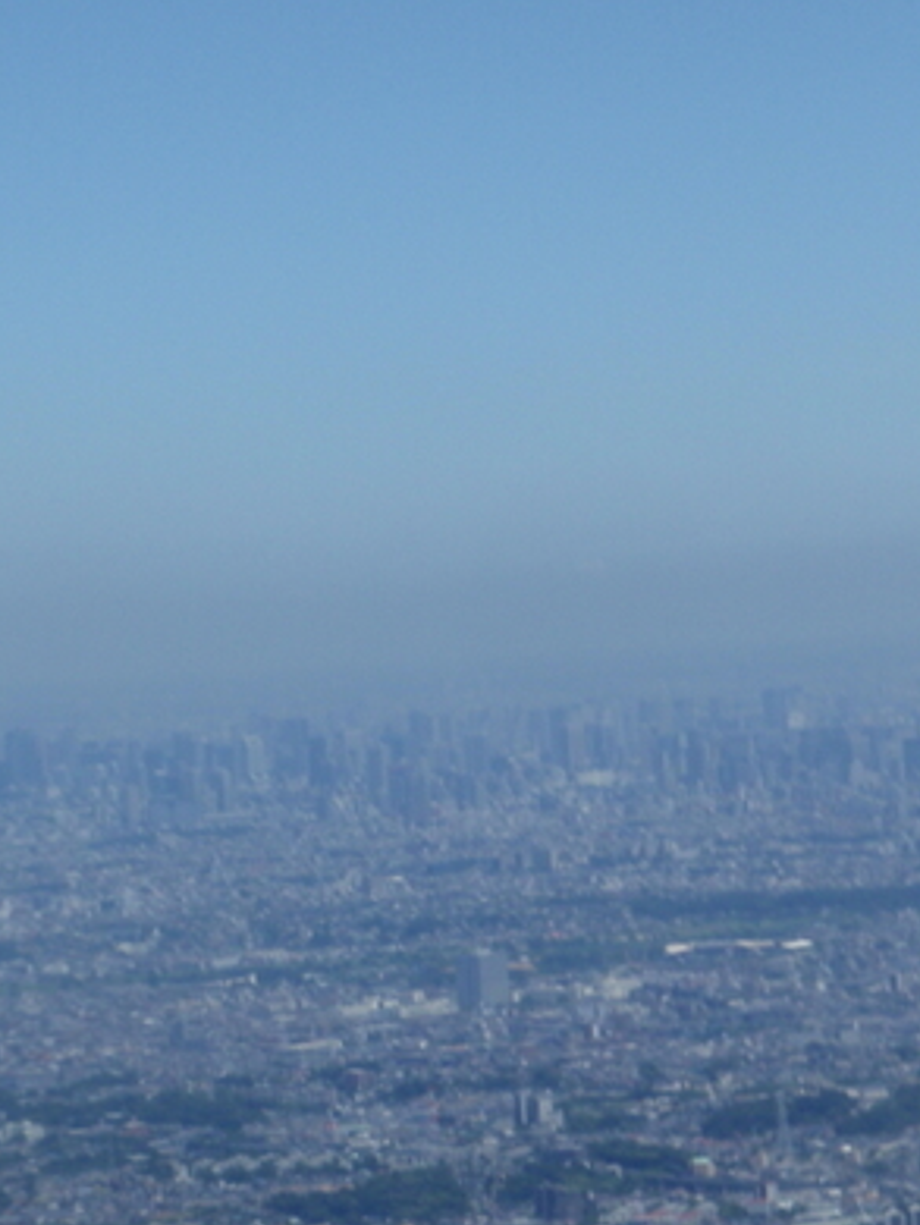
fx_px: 7398
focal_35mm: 209
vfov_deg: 9.4
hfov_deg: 7.1
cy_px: 889
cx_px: 678
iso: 64
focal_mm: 18.2
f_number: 6.3
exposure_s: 1/320
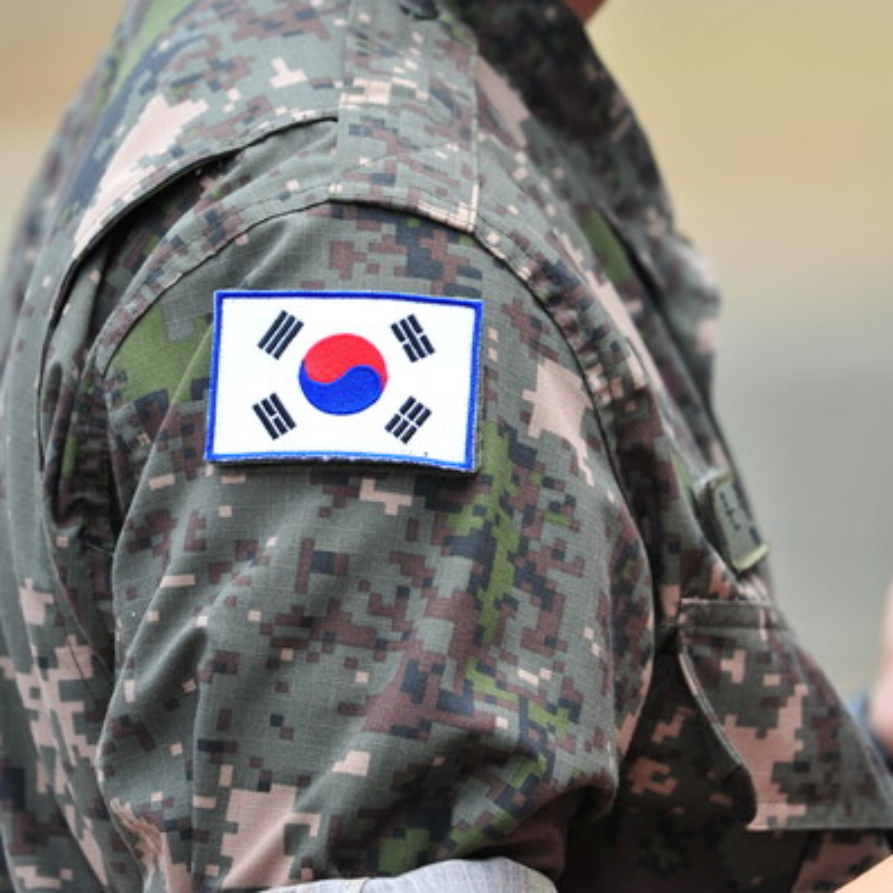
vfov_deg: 2.7
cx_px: 565
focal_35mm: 642
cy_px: 446
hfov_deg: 2.7
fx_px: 18738
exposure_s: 1/500
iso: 400
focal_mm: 500
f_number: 5.6
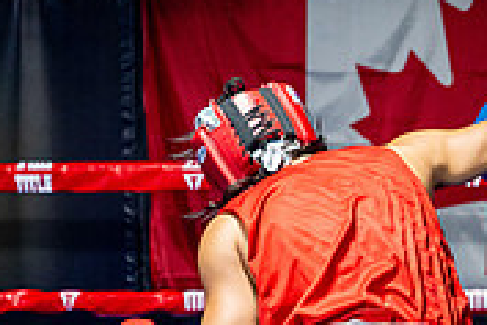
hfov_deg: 12.3
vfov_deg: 8.3
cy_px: 426
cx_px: 542
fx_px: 2218
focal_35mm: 164
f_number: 2
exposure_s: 1/1000
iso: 4000
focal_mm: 50
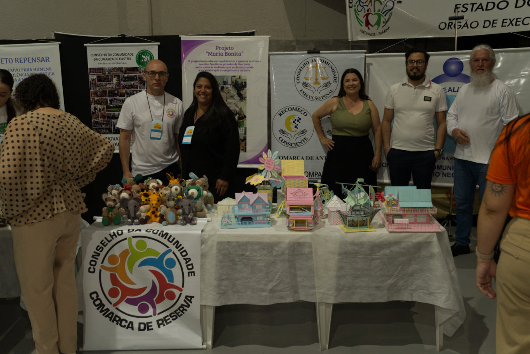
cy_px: 177
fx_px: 515
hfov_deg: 54.4
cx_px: 265
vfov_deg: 37.9
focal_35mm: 35
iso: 2500
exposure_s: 1/100
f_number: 4
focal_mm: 35
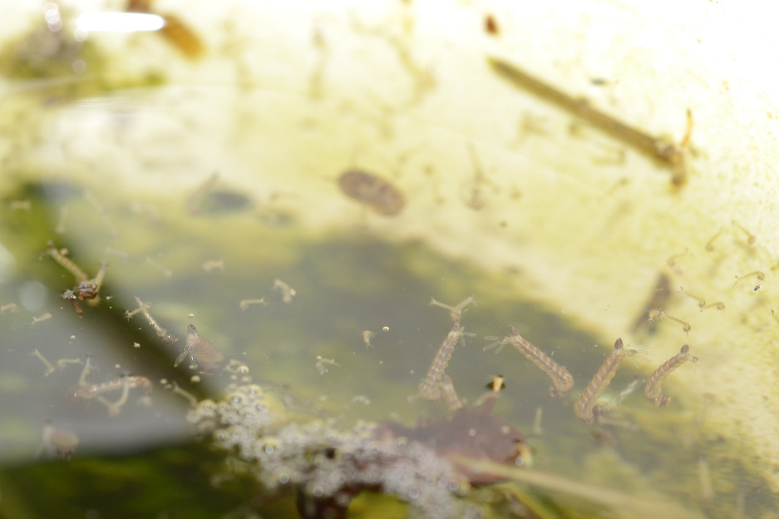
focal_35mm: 300
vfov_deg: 4.6
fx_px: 6490
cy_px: 260
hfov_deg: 6.9
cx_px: 390
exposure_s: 1/200
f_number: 18
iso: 400
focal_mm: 200
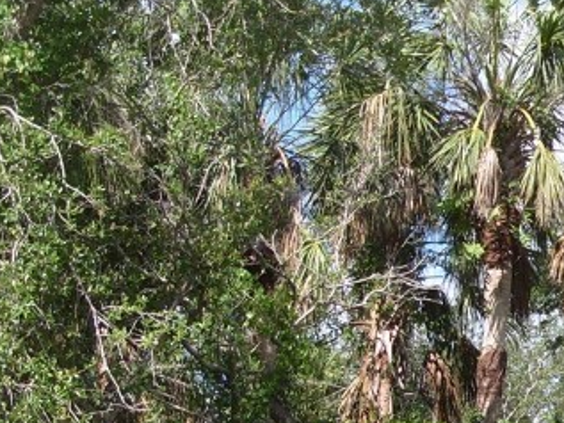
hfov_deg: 16.9
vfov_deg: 12.9
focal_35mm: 113
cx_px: 592
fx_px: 1842
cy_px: 448
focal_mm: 7.8
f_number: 2.8
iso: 80
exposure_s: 1/1500
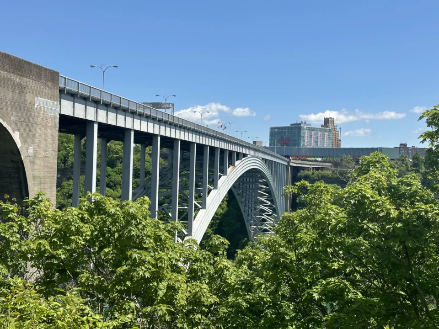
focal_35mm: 48
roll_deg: -1.1
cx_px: 220
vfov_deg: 30.3
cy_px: 164
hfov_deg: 39.7
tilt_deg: +0.8
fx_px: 609
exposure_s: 1/4016
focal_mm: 6.86
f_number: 1.78
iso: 64
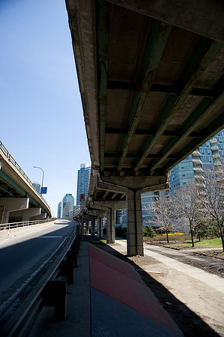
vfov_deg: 84.0
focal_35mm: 20
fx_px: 187
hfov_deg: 61.8
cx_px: 112
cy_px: 168
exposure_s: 1/1000
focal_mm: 20
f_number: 5.6
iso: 200
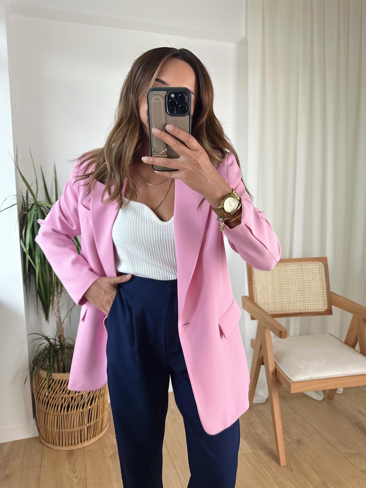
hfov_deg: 56.8
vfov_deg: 71.6
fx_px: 338
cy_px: 244
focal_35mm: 24
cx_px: 183
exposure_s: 1/121
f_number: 1.78
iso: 200
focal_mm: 6.86
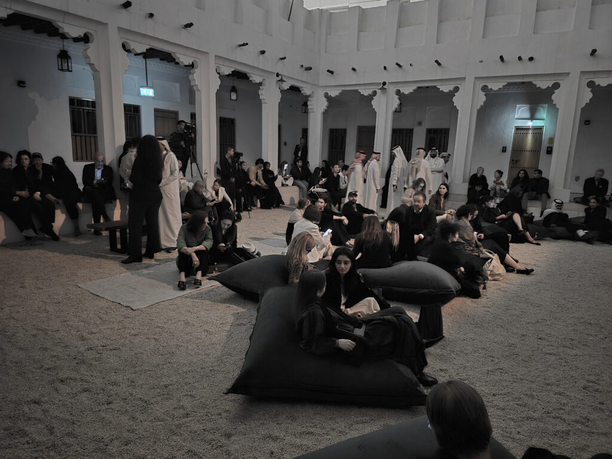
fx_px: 407
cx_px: 306
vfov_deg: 58.9
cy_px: 230
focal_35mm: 23
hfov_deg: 73.9
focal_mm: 6.3
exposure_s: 1/16.7
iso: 2500
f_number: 1.7
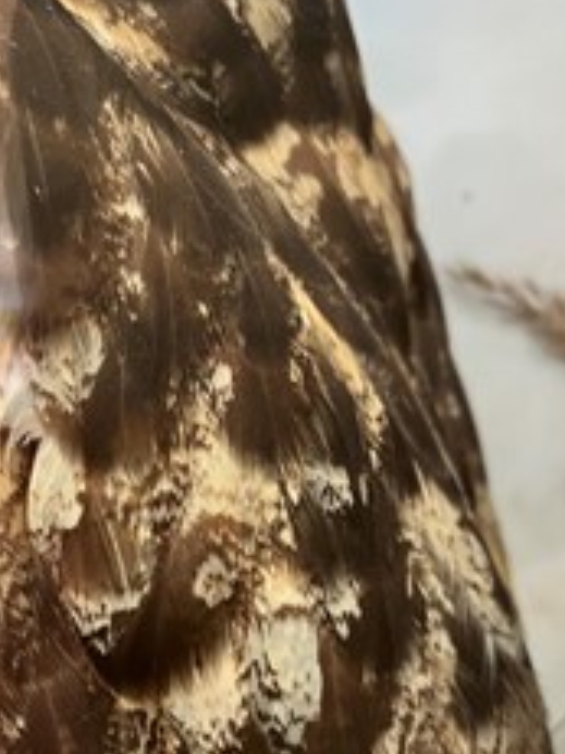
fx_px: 980
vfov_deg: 42.0
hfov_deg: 31.9
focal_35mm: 45
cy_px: 421
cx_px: 196
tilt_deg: -12.0
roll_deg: +2.9
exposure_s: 1/50
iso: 400
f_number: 1.6
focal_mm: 5.1
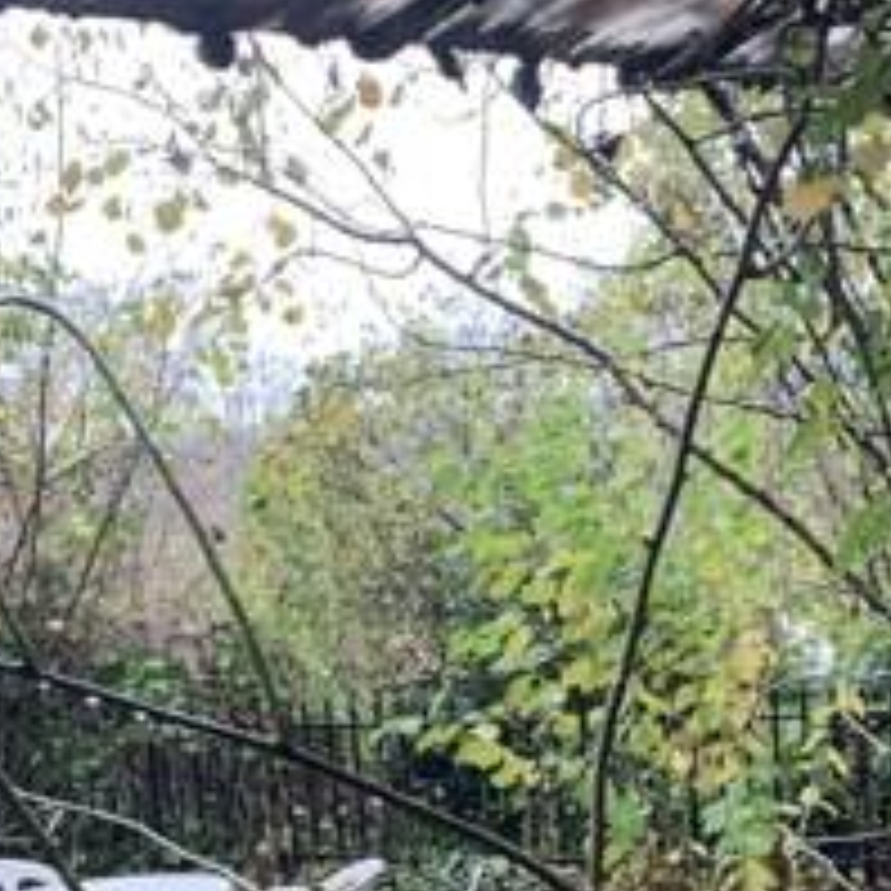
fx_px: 2708
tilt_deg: -14.6
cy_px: 1125
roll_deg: +5.0
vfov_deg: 17.6
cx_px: 648
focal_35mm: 93
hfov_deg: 18.6
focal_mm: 4.25
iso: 100
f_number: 1.8
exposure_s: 1/73
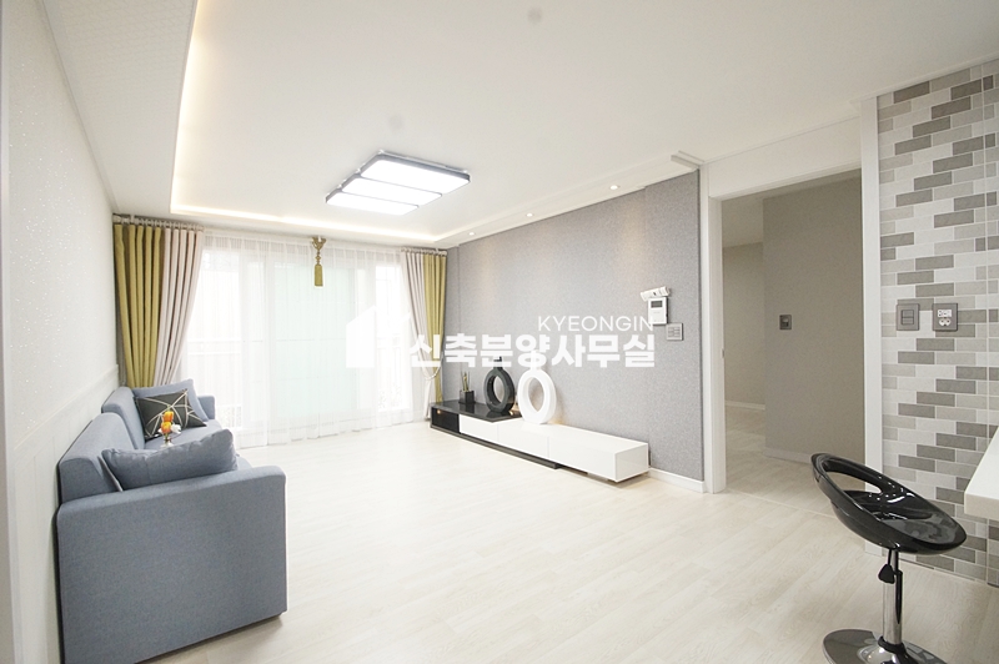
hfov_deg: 100.4
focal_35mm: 15
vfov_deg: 77.2
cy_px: 332
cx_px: 500
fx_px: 416
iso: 1600
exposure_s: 1/50
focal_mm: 10
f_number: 9
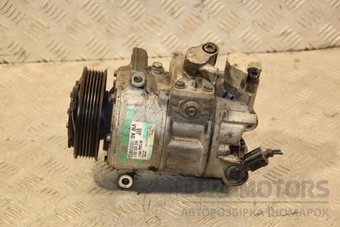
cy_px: 114
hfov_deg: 26.0
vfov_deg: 17.5
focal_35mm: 78
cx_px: 170
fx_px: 737
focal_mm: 52
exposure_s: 1/100
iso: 800
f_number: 5
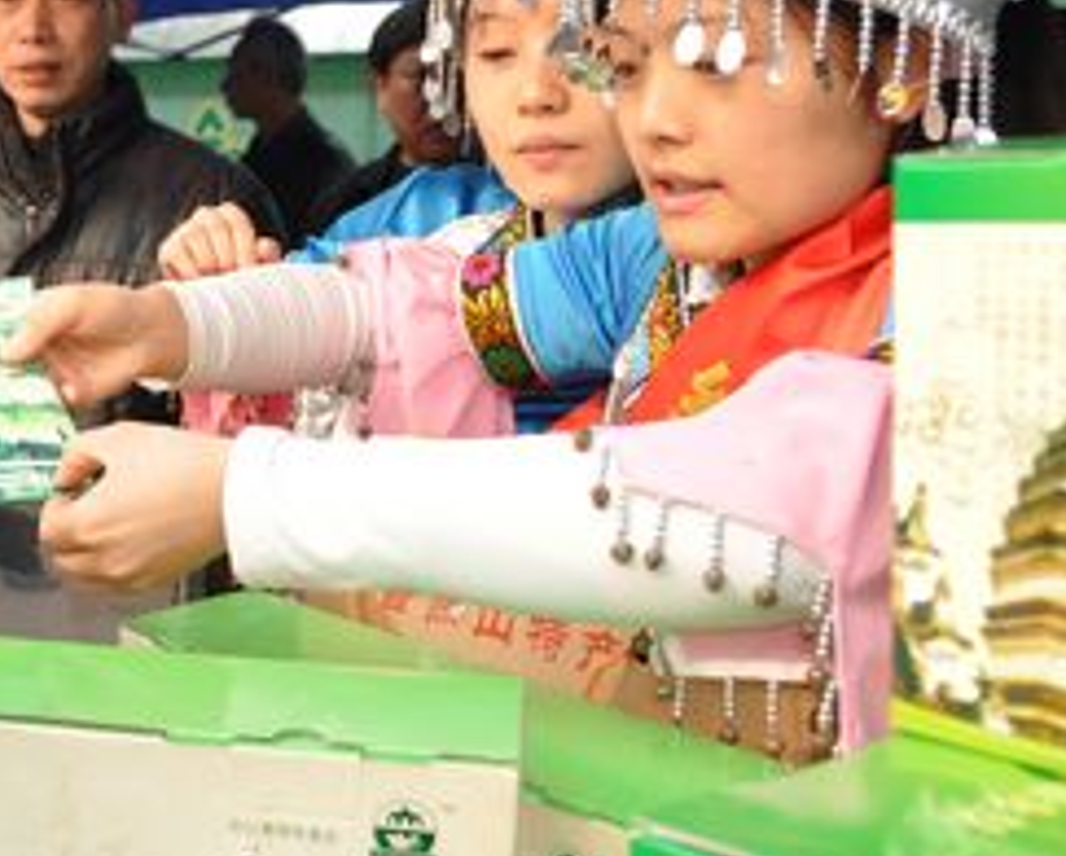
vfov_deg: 29.1
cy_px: 351
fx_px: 1643
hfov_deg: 33.0
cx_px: 0
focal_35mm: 52
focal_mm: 18
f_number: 4
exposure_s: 1/200
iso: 200
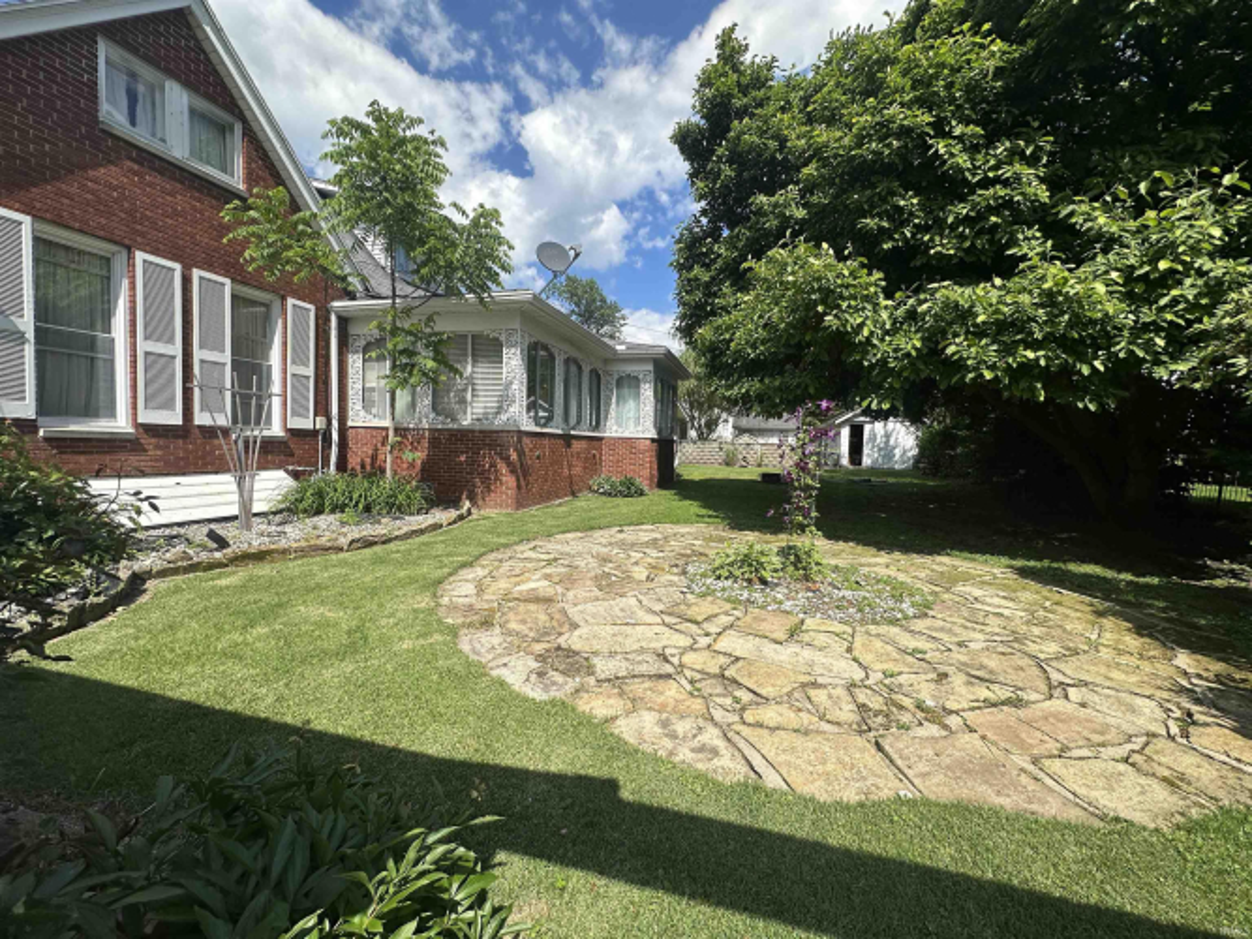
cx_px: 626
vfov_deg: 85.7
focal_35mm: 14
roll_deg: -0.7
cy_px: 470
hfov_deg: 102.1
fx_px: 506
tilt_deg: -2.9
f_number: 2.2
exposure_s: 1/1825
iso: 50
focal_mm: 2.22
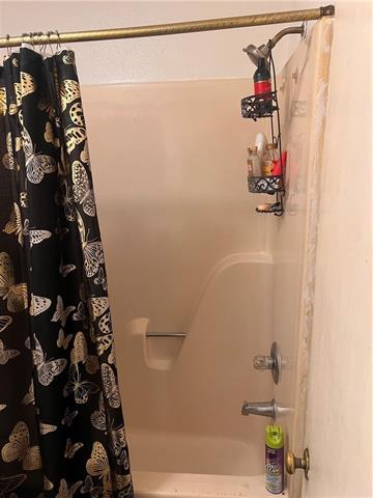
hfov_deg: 53.1
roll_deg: +1.3
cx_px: 186
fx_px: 374
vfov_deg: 67.3
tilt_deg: -13.8
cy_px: 249
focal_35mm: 26
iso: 125
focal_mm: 5.7
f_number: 1.5
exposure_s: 1/60
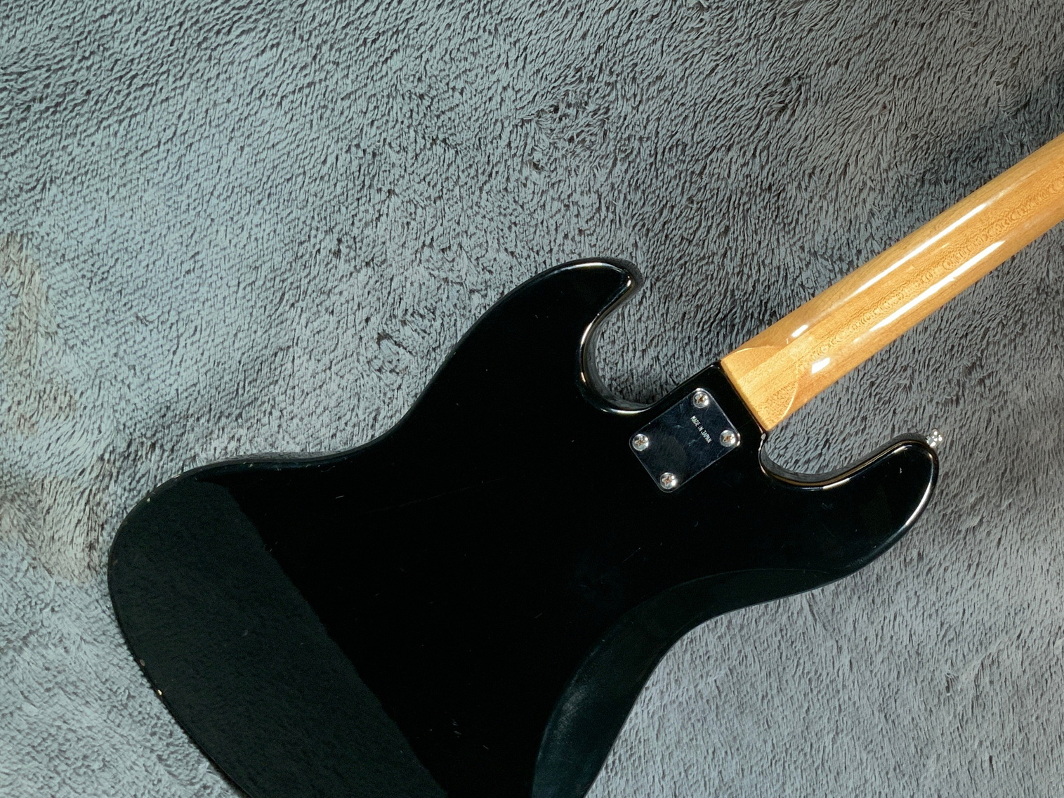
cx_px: 852
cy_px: 295
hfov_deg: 37.5
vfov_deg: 29.5
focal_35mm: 49
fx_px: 1506
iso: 64
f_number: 1.8
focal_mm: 3
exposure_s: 1/78
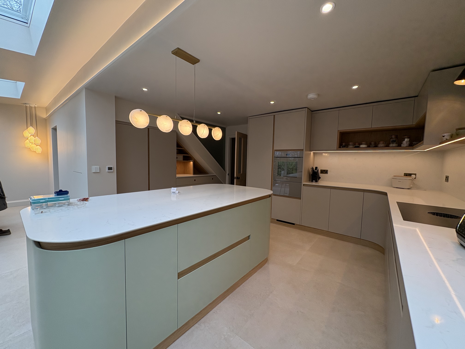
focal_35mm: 14
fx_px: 188
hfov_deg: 102.1
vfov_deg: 85.7
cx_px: 232
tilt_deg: -3.9
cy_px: 174
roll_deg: -1.3
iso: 125
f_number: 2.2
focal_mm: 2.22
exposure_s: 1/100
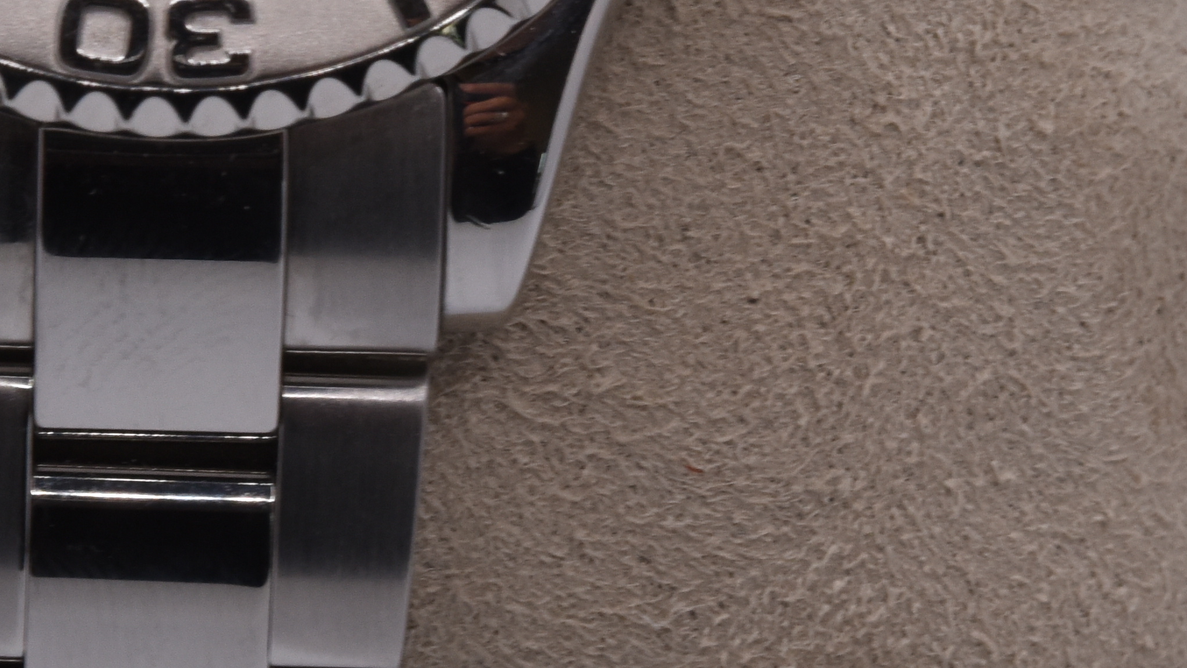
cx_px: 102
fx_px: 7146
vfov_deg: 5.3
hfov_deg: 9.5
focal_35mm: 227
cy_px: -129
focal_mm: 60
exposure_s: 1/60
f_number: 20
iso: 640
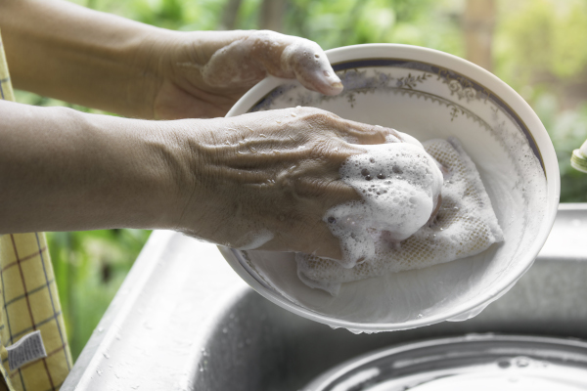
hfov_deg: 26.0
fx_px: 1272
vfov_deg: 17.5
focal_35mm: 78
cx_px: 294
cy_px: 196
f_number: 5.6
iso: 100
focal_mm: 52
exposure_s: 1/60
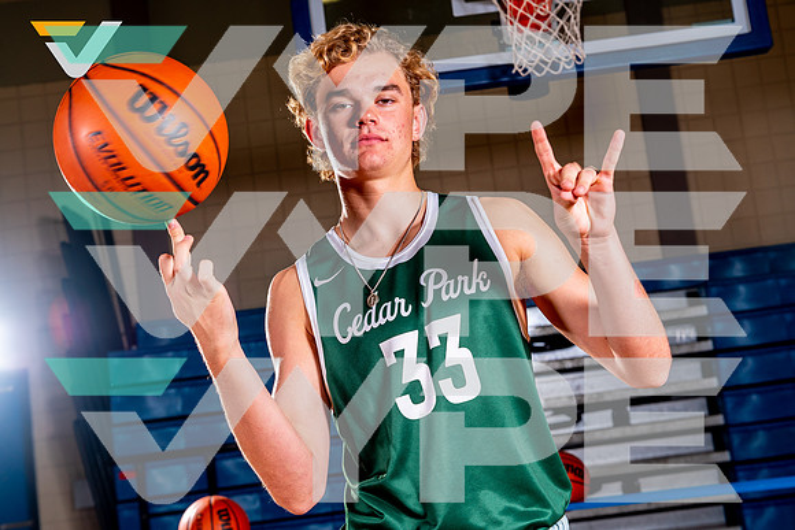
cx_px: 398
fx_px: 1171
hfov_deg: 37.5
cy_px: 265
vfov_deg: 25.5
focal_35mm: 53
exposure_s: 1/125
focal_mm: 53
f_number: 5.6
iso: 100
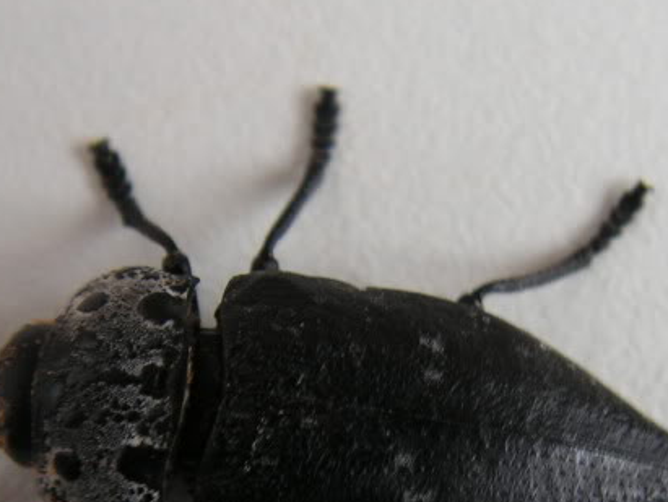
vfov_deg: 20.6
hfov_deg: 27.7
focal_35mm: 70
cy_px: 455
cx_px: 369
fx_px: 1352
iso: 80
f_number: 3.2
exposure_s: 1/40
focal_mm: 6
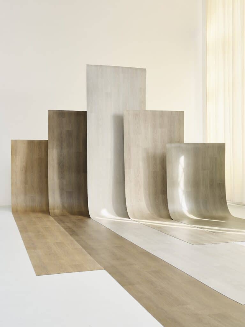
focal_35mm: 44
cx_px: 122
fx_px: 415
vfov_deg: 42.9
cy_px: 164
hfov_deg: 32.9
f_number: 8
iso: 320
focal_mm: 55
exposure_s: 1/8
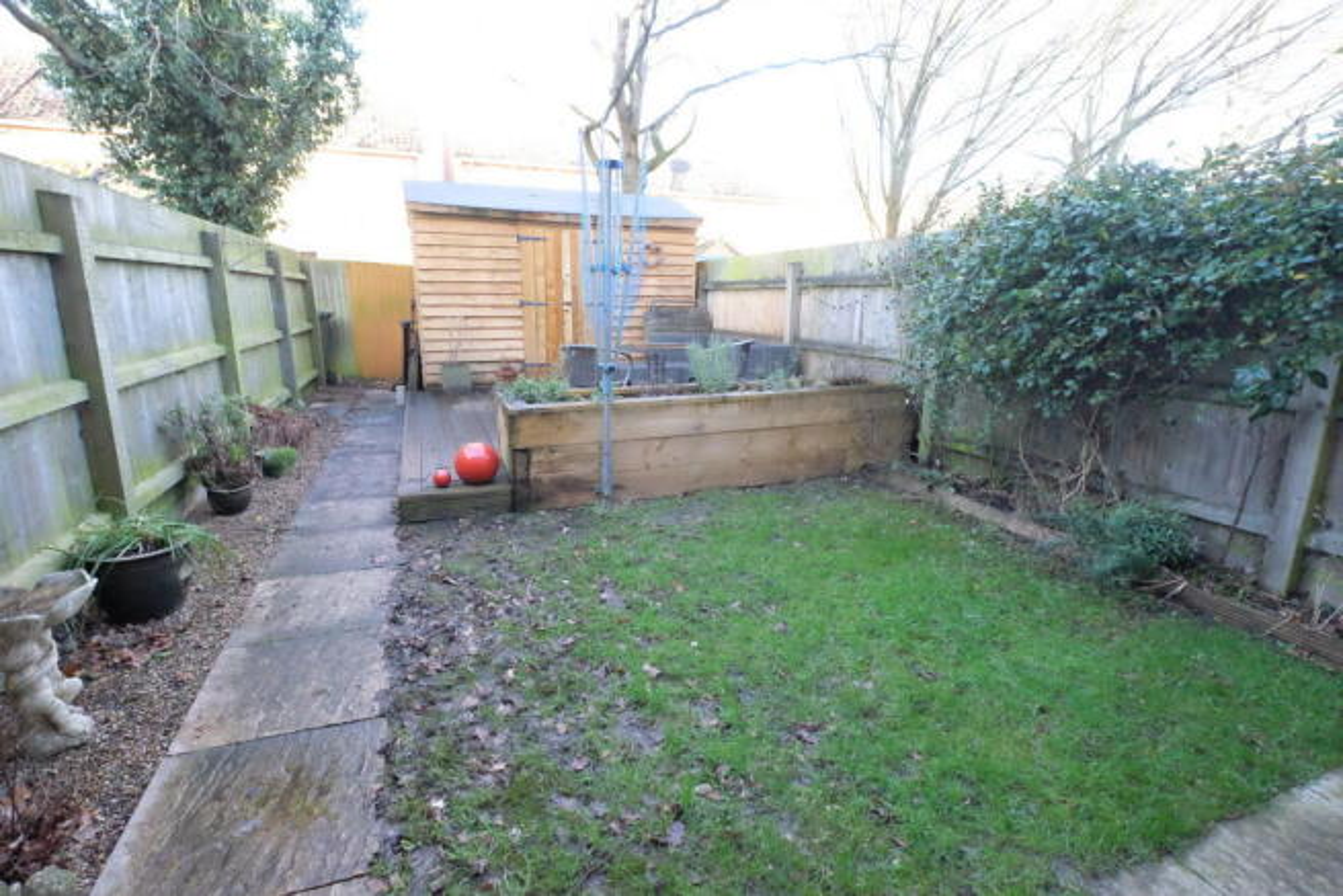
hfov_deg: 93.3
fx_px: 634
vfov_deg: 70.5
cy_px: 448
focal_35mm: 17
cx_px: 672
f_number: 6.4
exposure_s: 1/640
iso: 12800
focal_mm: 11
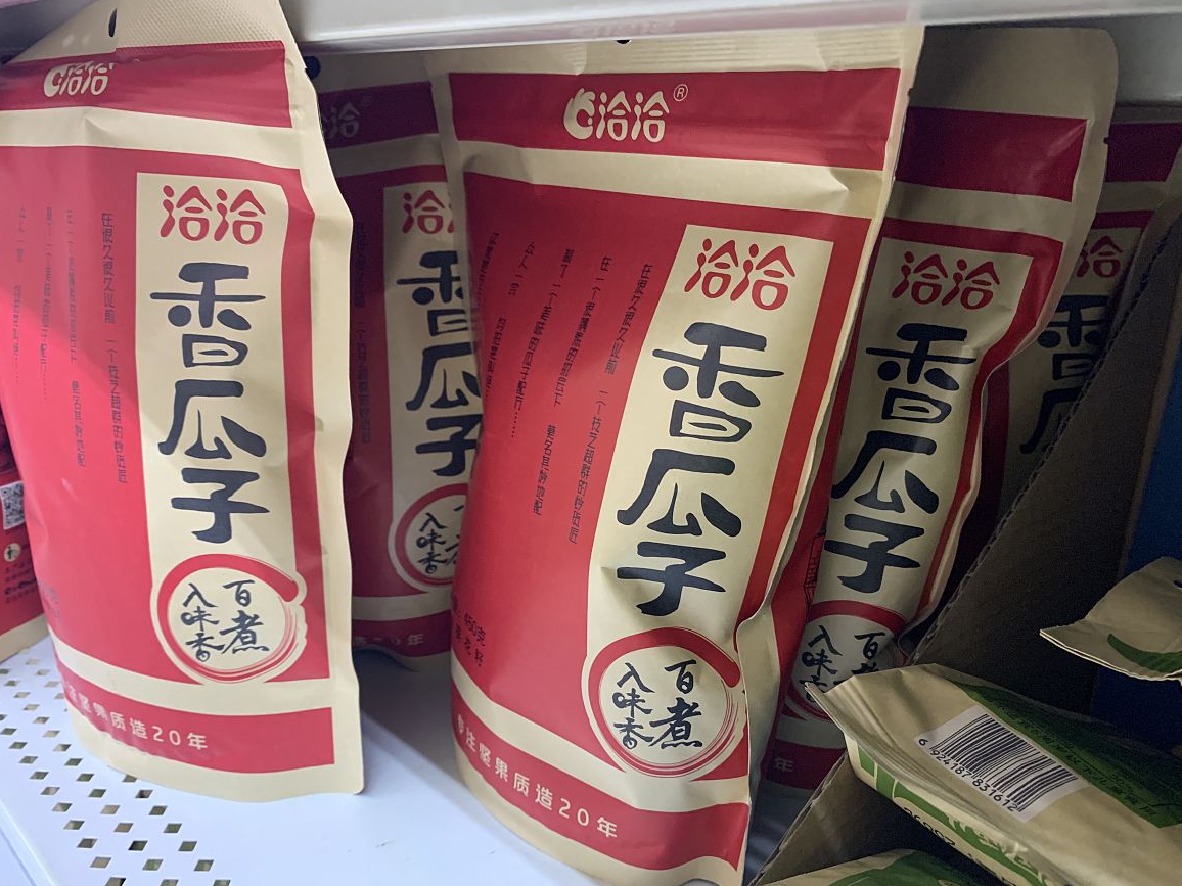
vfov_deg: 51.4
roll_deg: -2.5
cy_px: 448
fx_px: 922
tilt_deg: -17.9
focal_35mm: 27
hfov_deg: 65.3
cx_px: 584
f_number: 1.8
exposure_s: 1/39
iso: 400
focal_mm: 4.25
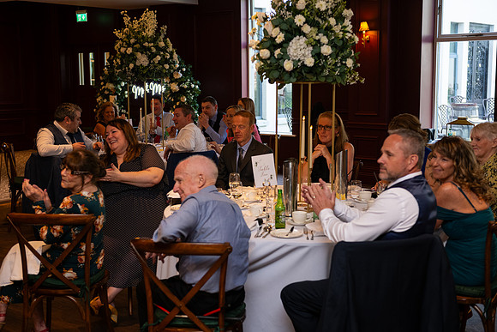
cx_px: 248
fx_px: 718
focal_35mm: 52
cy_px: 166
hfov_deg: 38.2
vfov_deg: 26.0
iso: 800
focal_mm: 52
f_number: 3.5
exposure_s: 1/160
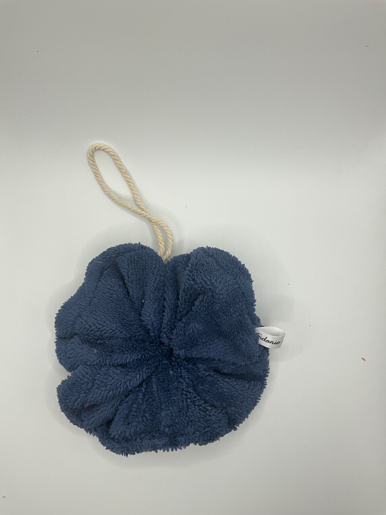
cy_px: 258
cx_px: 193
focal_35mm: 29
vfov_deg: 61.7
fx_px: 431
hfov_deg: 48.2
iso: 20
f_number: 1.8
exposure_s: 1/215
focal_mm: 3
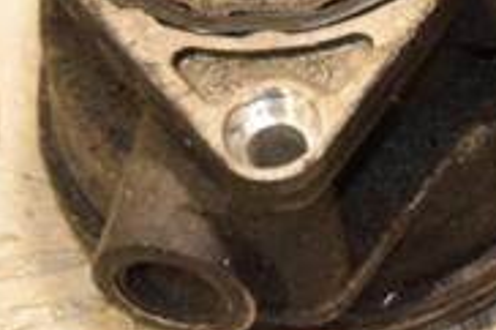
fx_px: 5116
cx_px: 482
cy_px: -180
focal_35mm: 372
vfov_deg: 3.7
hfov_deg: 5.5
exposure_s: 1/125
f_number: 5.3
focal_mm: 75
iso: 800
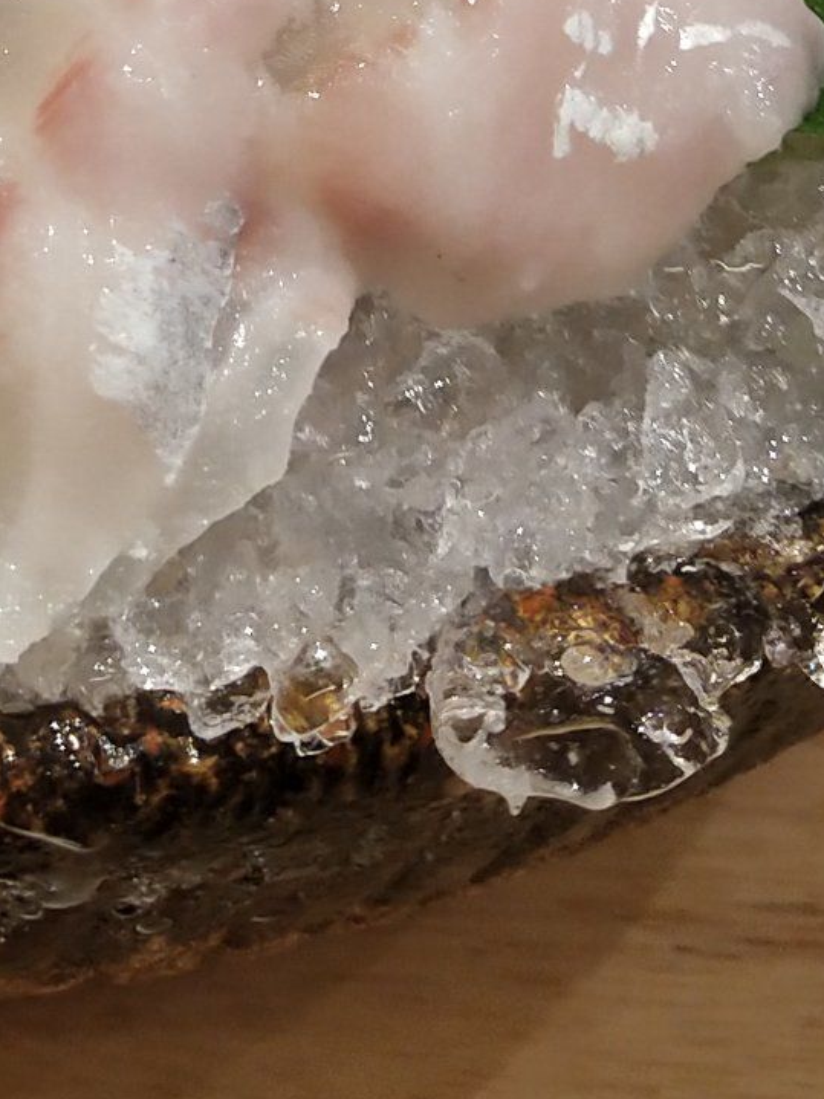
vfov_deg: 15.5
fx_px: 3619
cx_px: -76
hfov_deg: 12.8
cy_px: -698
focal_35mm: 114
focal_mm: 3.95
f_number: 1.8
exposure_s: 1/50
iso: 182
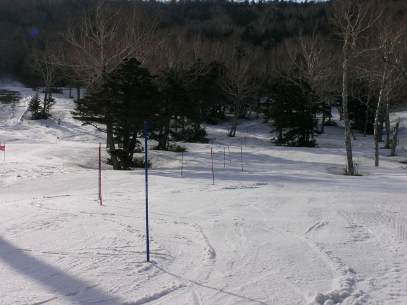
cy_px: 152
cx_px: 204
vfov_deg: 23.7
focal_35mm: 62
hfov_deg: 31.2
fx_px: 729
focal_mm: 9.5
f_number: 7
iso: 50
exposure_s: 1/394
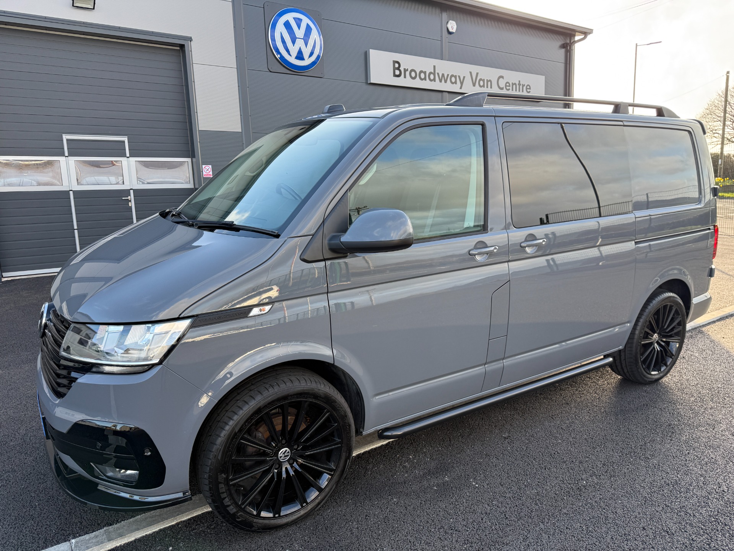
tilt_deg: -9.2
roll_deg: +2.1
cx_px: 367
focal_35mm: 24
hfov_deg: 71.6
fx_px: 509
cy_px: 276
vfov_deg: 56.8
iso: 80
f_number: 1.78
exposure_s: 1/470
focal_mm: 6.76
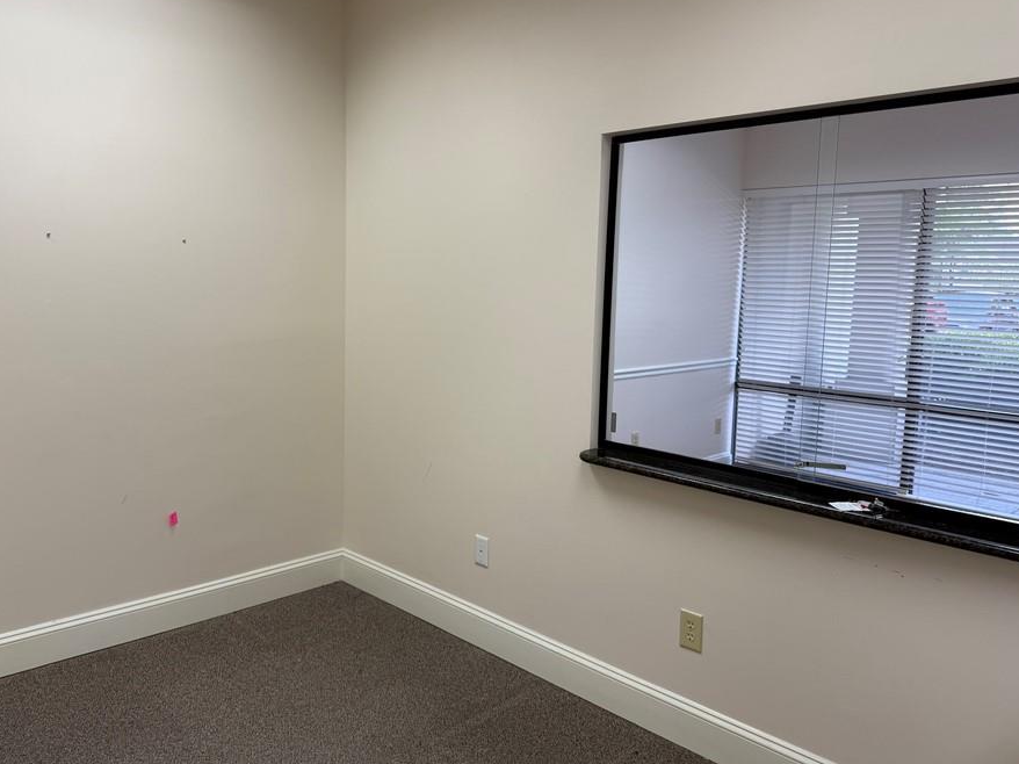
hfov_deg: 63.2
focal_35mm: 28
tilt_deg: -5.4
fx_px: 824
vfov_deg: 49.7
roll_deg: -0.8
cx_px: 441
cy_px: 355
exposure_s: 1/120
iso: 80
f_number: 1.78
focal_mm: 6.76
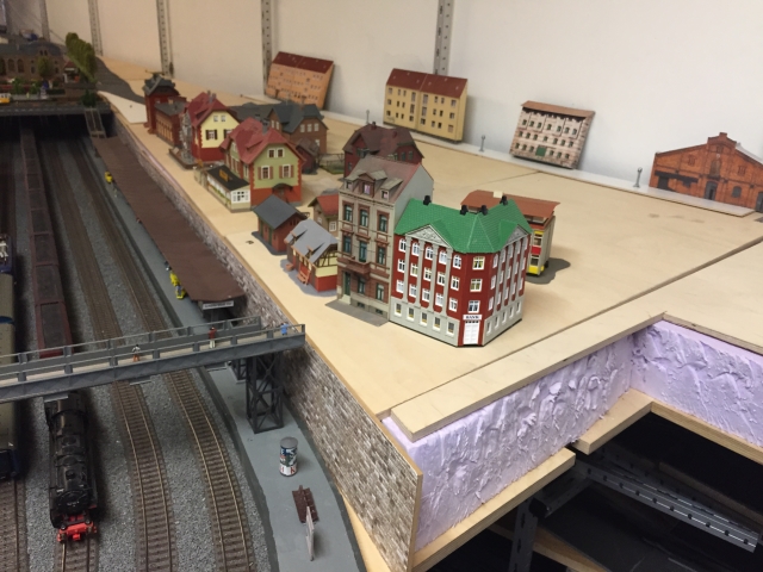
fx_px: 639
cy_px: 286
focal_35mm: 29
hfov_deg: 61.7
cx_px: 382
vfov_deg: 48.2
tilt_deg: -22.6
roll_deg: -2.1
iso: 64
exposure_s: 1/33
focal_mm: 4.15
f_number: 2.2
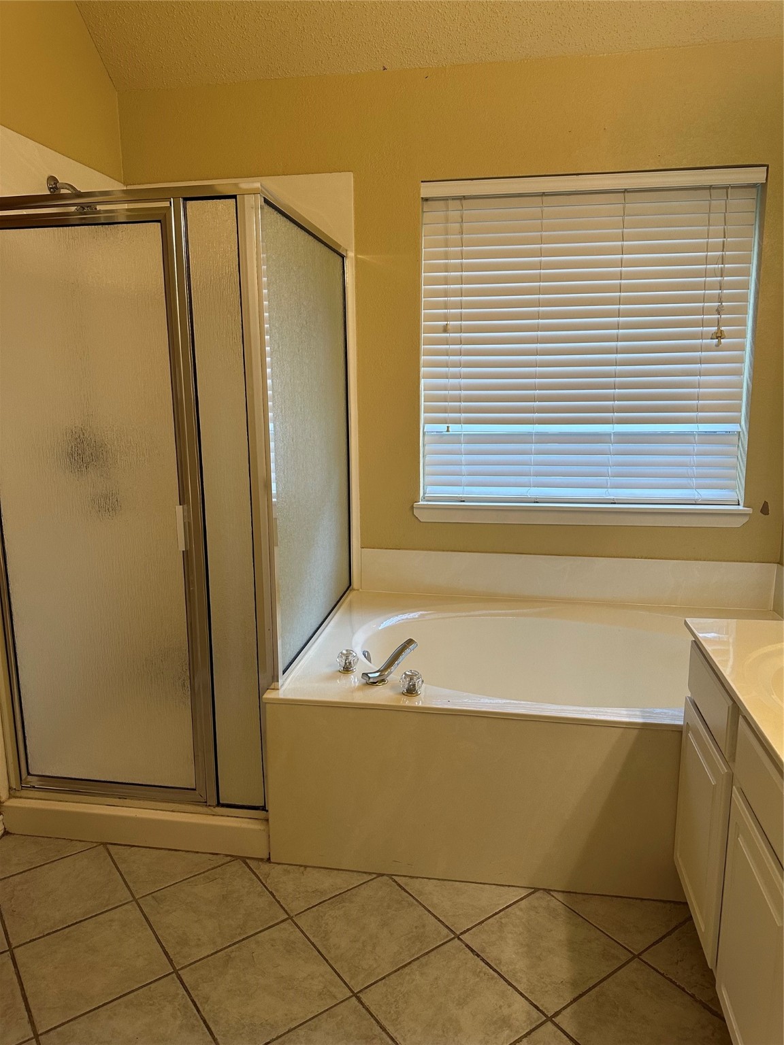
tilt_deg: -9.0
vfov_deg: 71.6
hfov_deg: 56.8
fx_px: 725
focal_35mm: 24
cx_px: 392
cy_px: 522
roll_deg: -2.0
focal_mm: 6.86
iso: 200
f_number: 1.78
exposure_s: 1/120
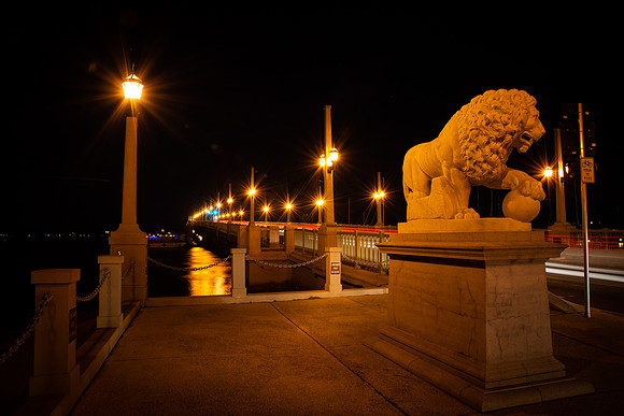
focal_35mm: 24
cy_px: 208
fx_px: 416
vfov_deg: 53.2
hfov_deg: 73.7
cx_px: 312
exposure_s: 15
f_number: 16
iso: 200
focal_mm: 24
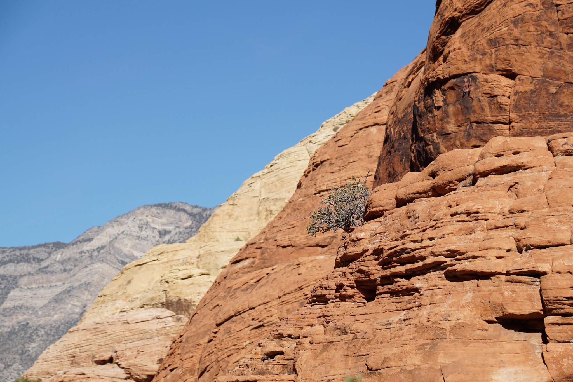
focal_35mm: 120
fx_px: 1910
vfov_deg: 11.4
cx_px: 286
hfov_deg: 17.1
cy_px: 191
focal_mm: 80
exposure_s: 1/320
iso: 100
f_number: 8
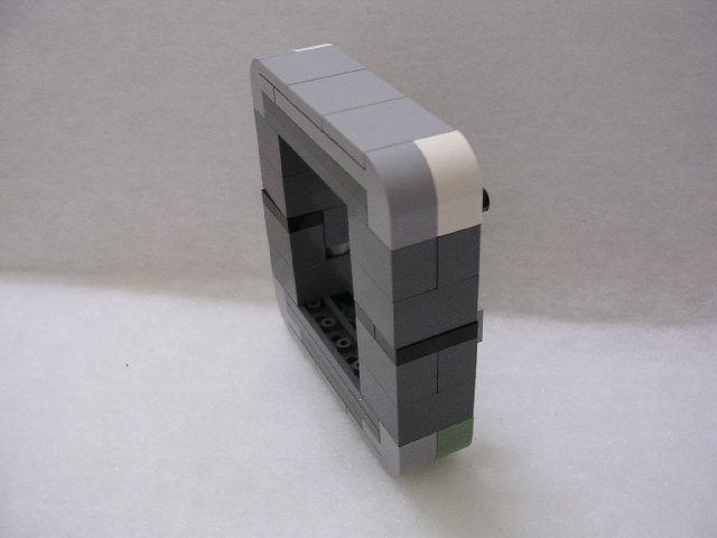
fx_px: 787
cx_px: 358
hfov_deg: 49.0
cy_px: 269
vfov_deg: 37.7
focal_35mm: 38
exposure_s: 1/3.6
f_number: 2.8
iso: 113
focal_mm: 5.8
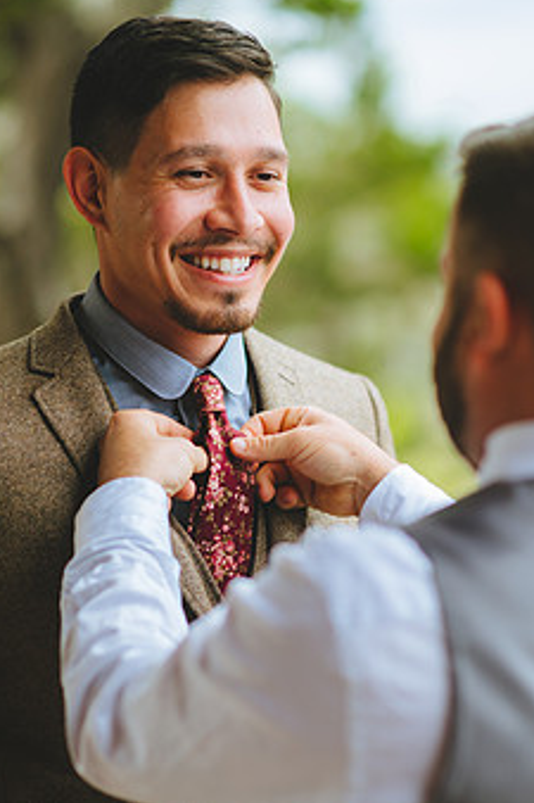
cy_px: 480
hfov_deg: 12.1
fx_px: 2517
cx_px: 248
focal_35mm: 113
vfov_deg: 18.1
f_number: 2
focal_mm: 85
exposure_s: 1/1000
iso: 200
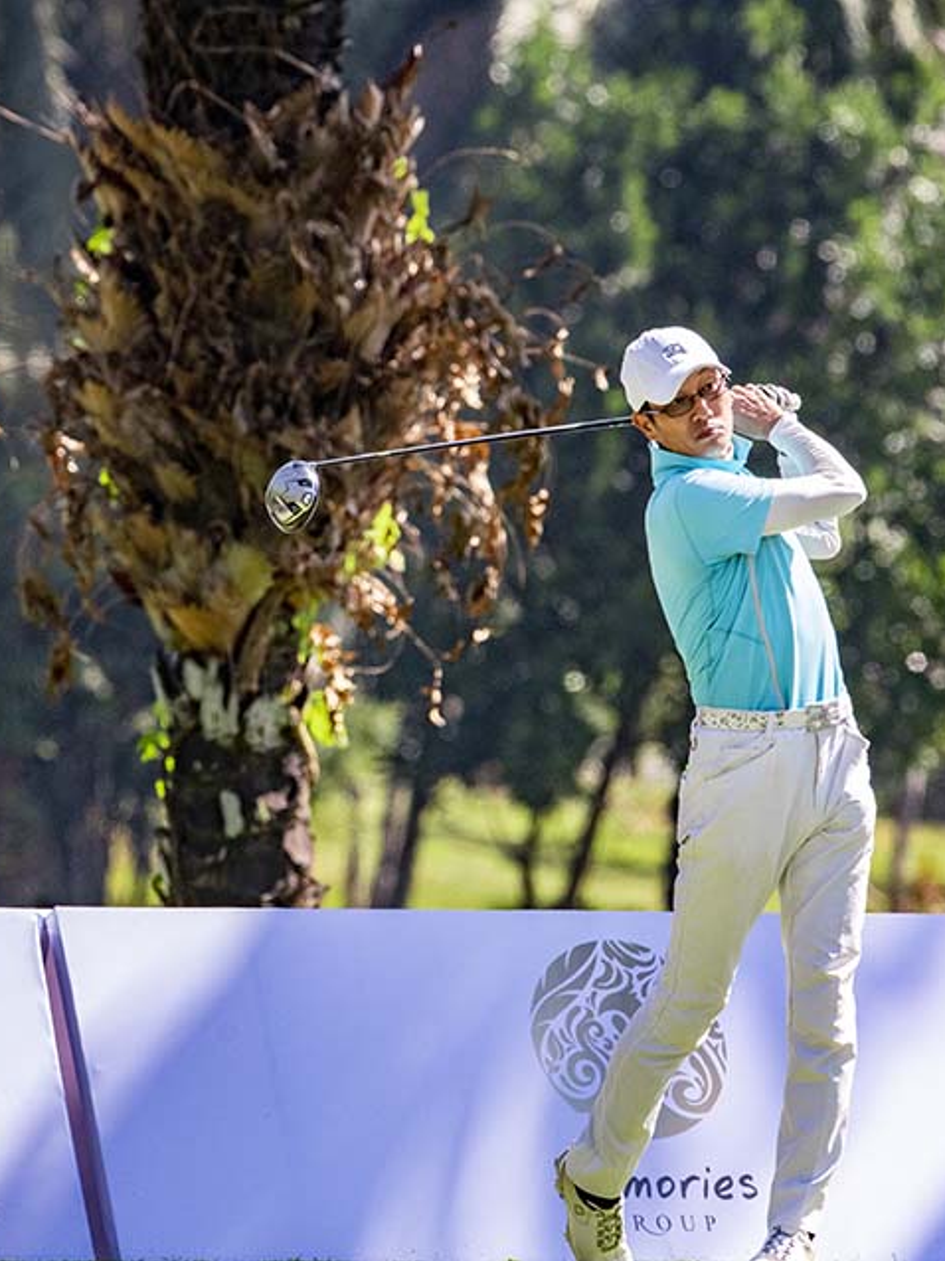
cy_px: 630
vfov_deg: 3.4
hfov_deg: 2.6
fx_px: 21089
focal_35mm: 579
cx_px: 164
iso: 1800
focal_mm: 400
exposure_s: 1/1600
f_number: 8
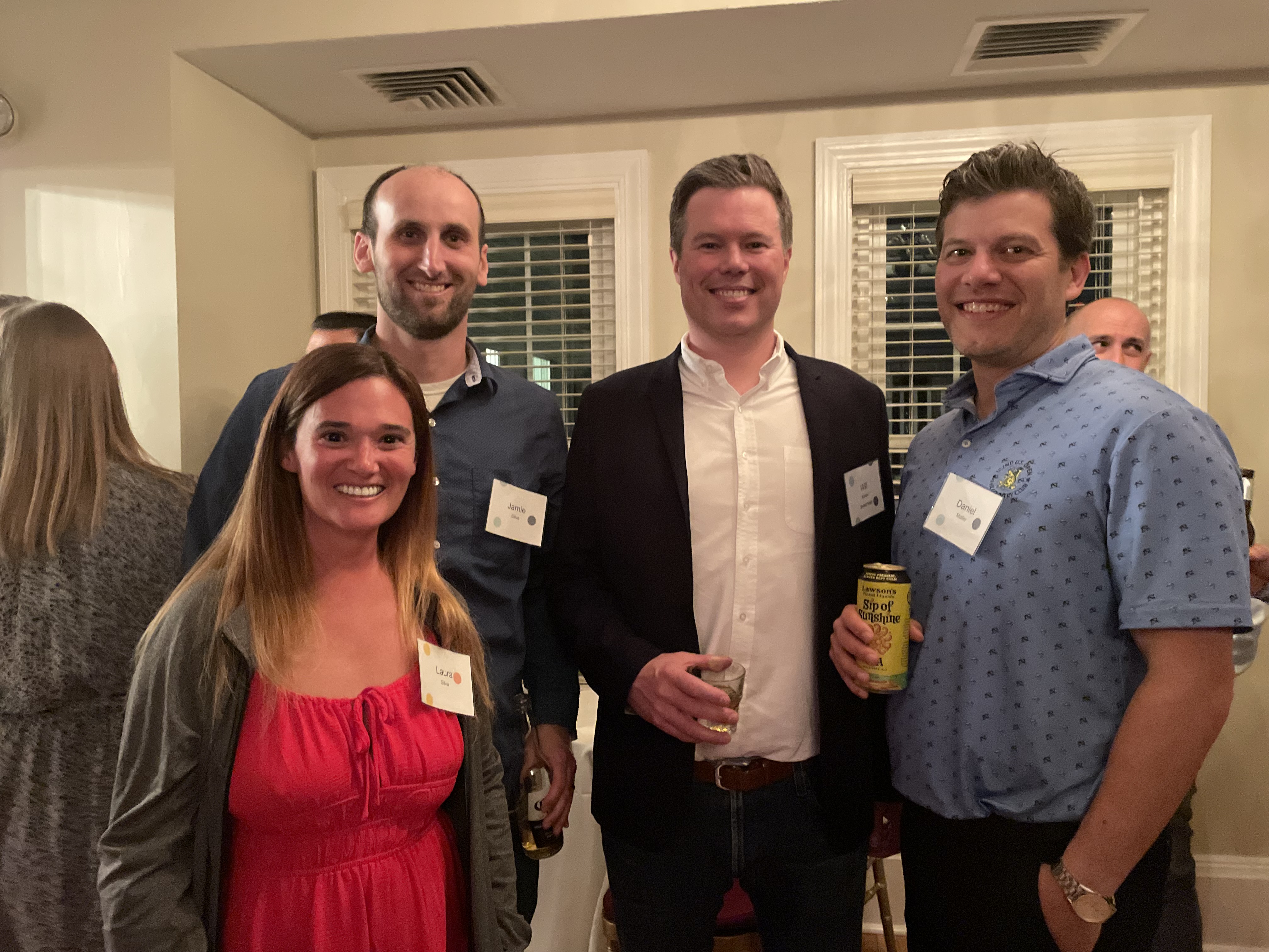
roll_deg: +1.5
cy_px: 476
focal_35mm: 26
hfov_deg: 67.3
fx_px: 953
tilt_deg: -1.4
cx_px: 634
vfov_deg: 53.1
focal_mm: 4.2
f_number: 1.6
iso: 800
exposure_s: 1/24
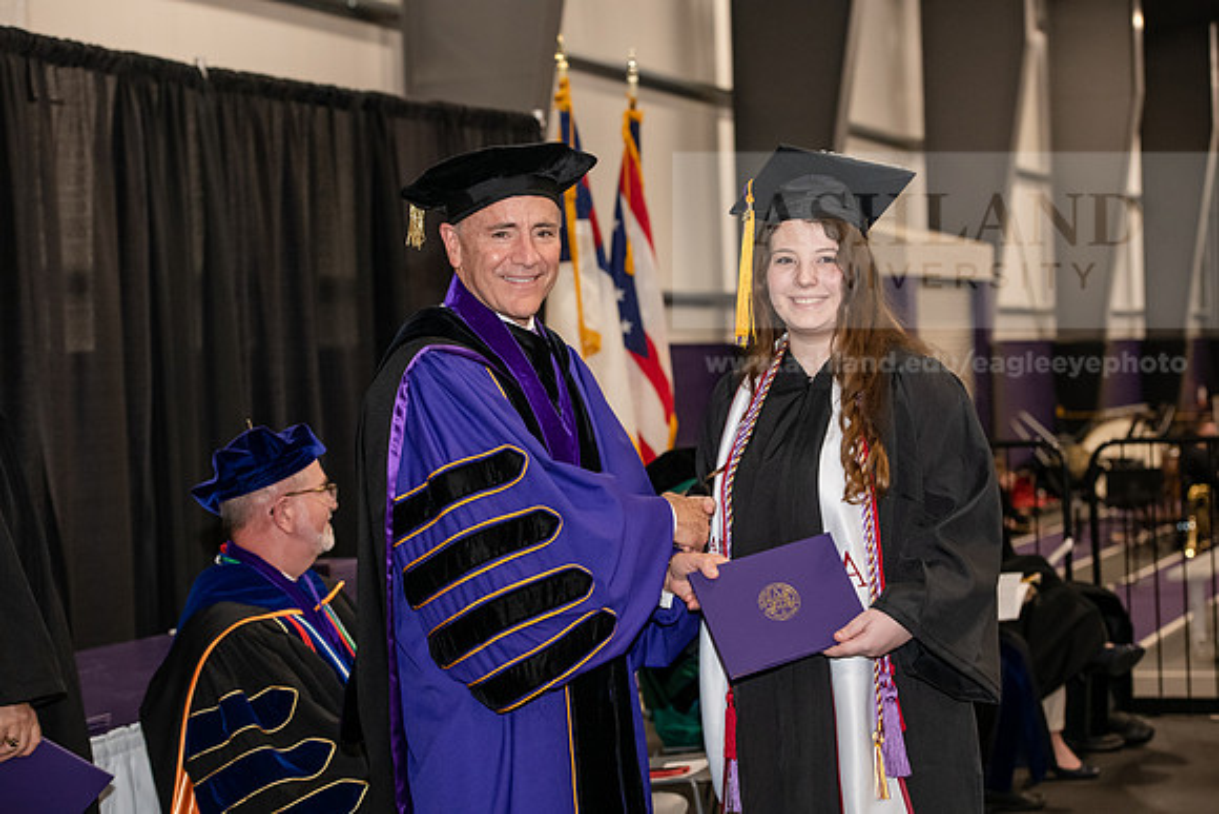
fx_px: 2642
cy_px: 407
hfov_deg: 26.0
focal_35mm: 78
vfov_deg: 17.5
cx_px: 610
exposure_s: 1/200
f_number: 5
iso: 2500
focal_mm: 78
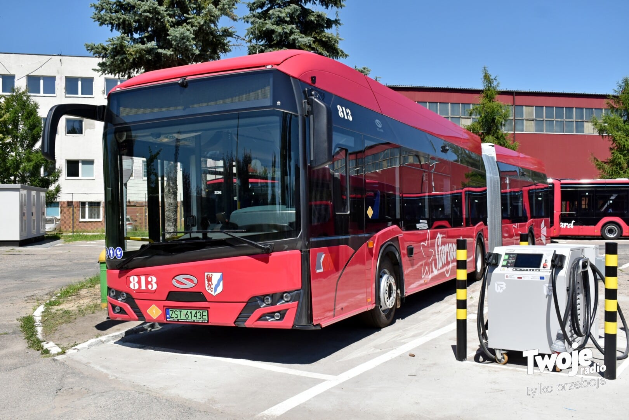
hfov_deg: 53.1
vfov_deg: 36.9
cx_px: 314
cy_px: 210
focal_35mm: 36
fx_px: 629
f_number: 7.1
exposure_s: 1/2000
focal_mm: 24
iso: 400
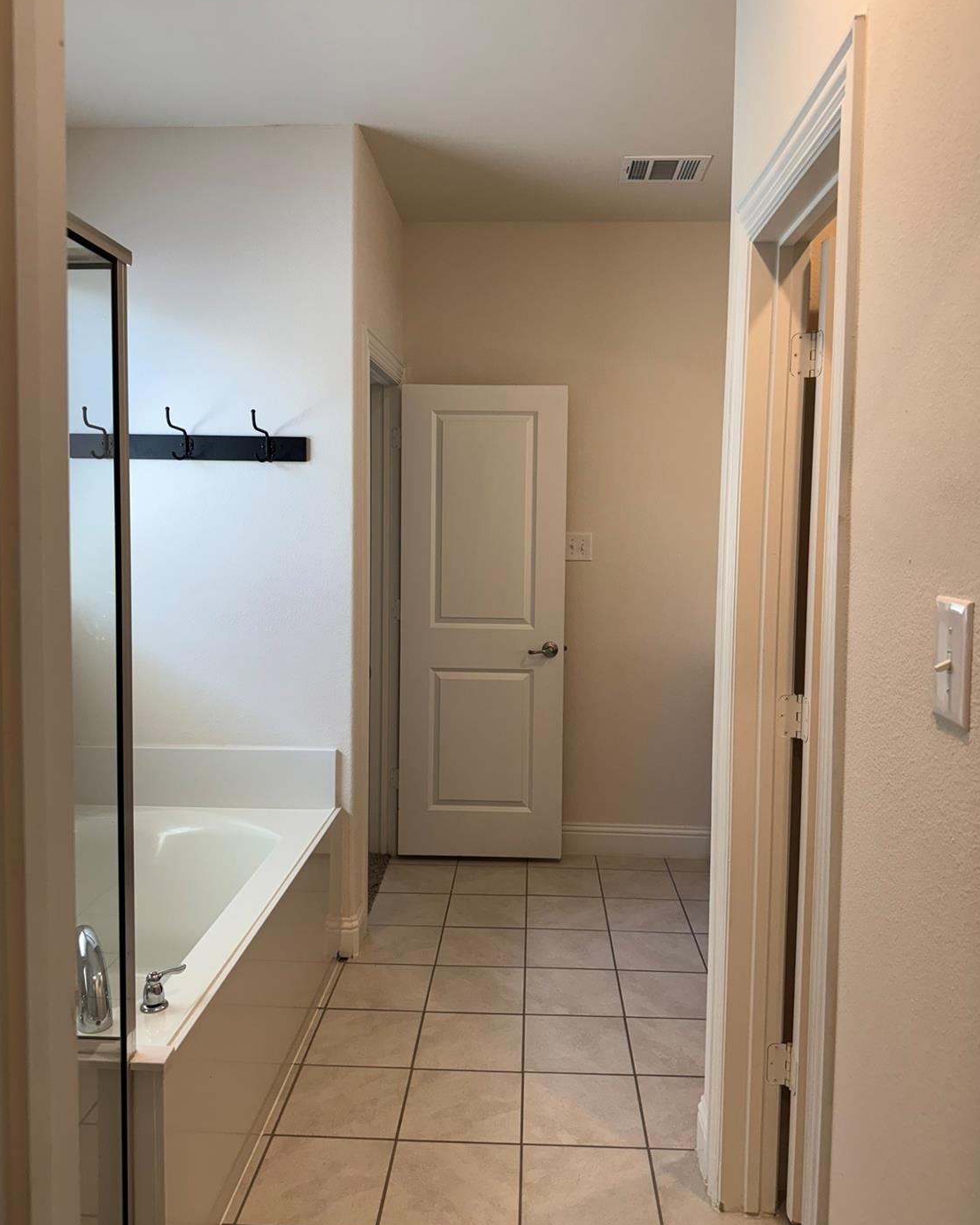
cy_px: 568
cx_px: 492
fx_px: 943
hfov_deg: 54.9
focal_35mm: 26
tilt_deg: -3.9
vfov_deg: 66.0
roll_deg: +0.5
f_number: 1.78
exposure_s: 1/120
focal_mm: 6.76
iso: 100
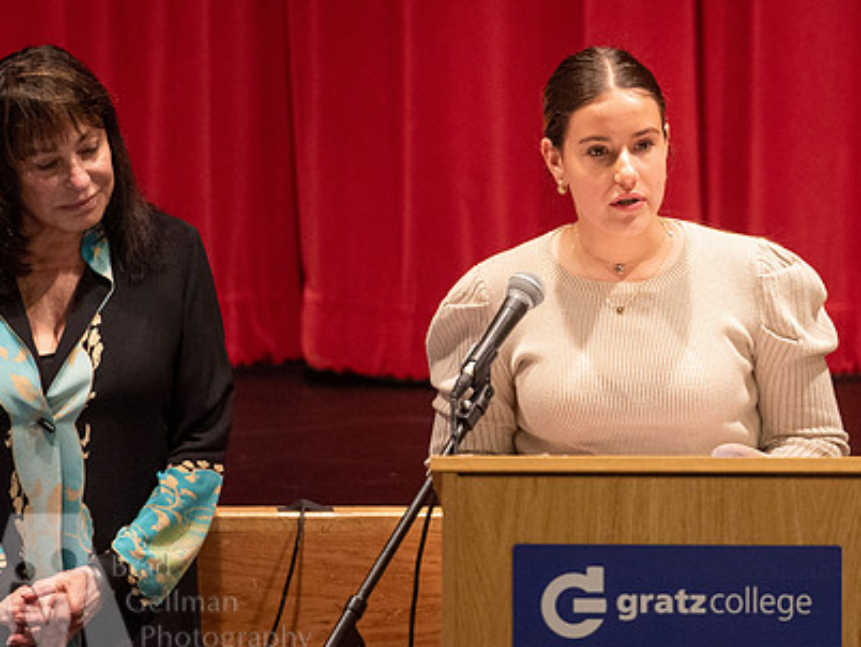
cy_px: 244
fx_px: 8960
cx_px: 626
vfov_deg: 4.1
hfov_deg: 5.5
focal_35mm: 360
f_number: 2.8
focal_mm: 200
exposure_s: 1/80
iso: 2500
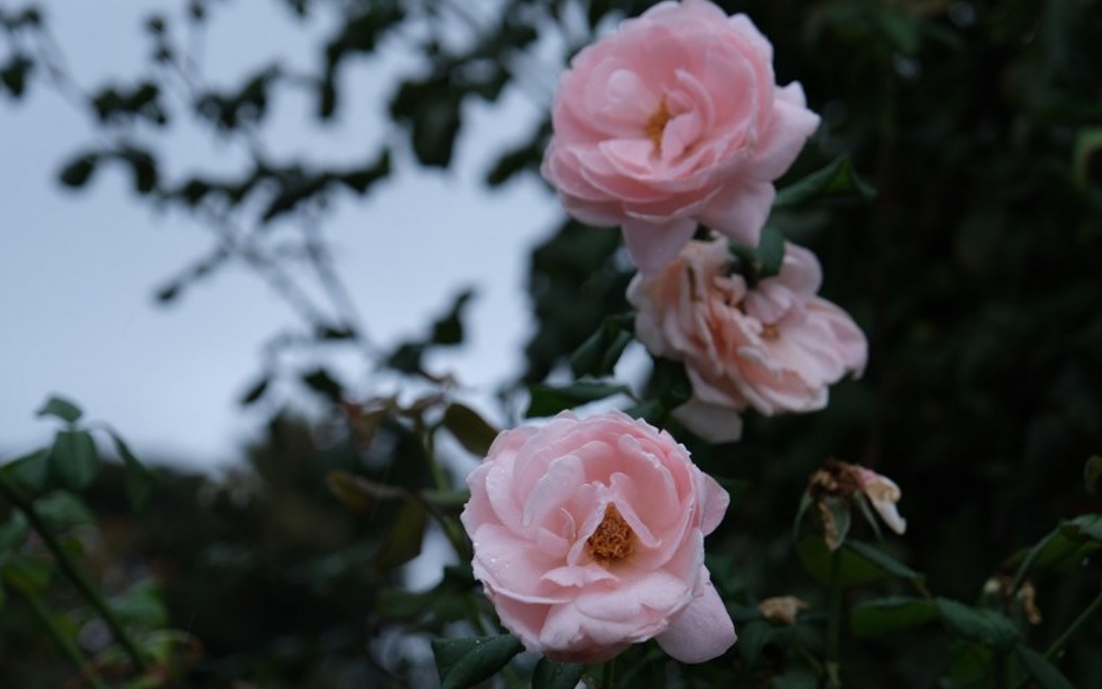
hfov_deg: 25.5
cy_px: 356
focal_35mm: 81
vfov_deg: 16.1
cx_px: 550
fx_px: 2433
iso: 200
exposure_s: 1/210
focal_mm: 52.4
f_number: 4
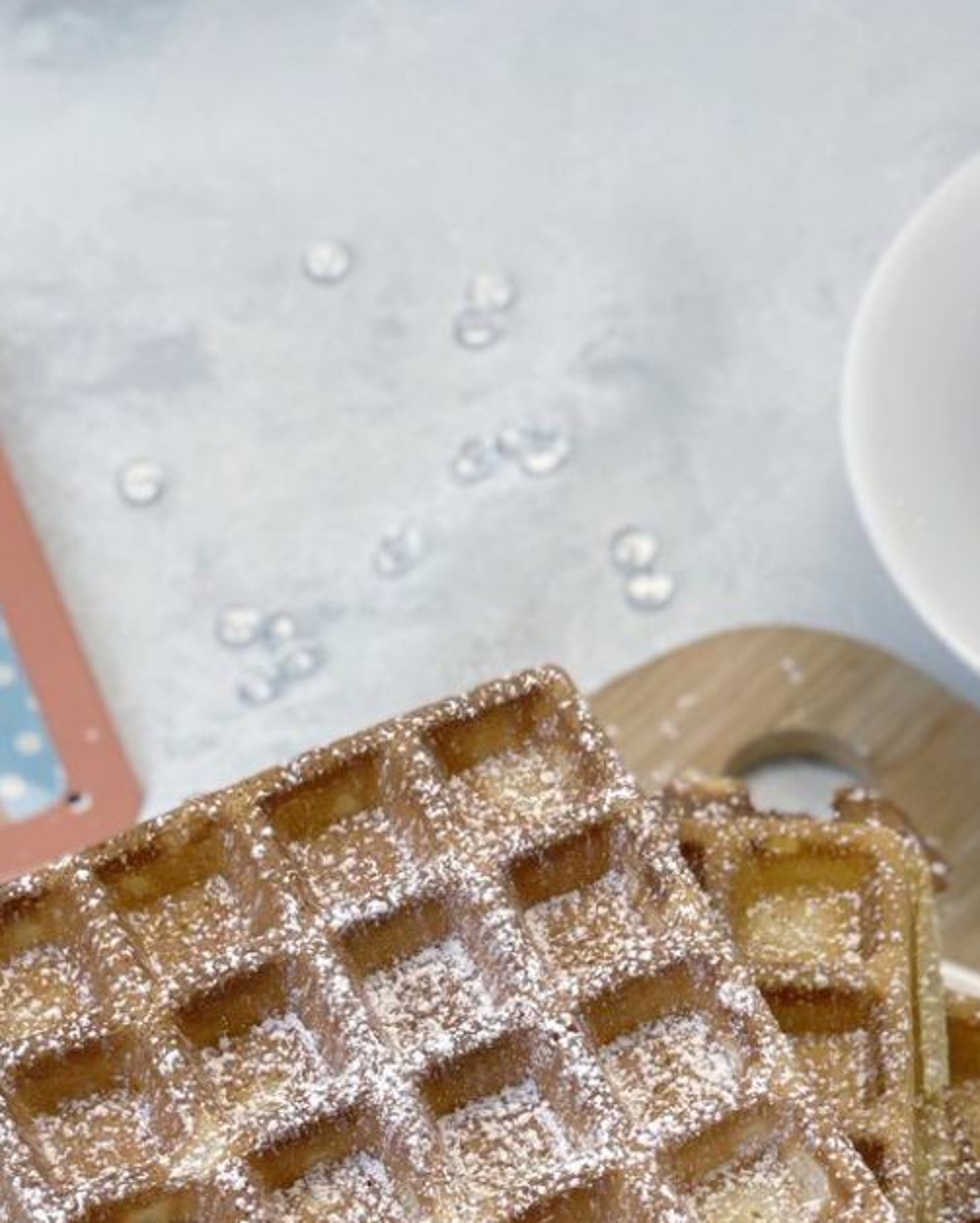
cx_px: 454
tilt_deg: -62.4
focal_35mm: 126
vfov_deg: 14.8
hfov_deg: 12.3
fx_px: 4565
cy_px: 1406
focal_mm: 6
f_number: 2
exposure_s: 1/100
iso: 160
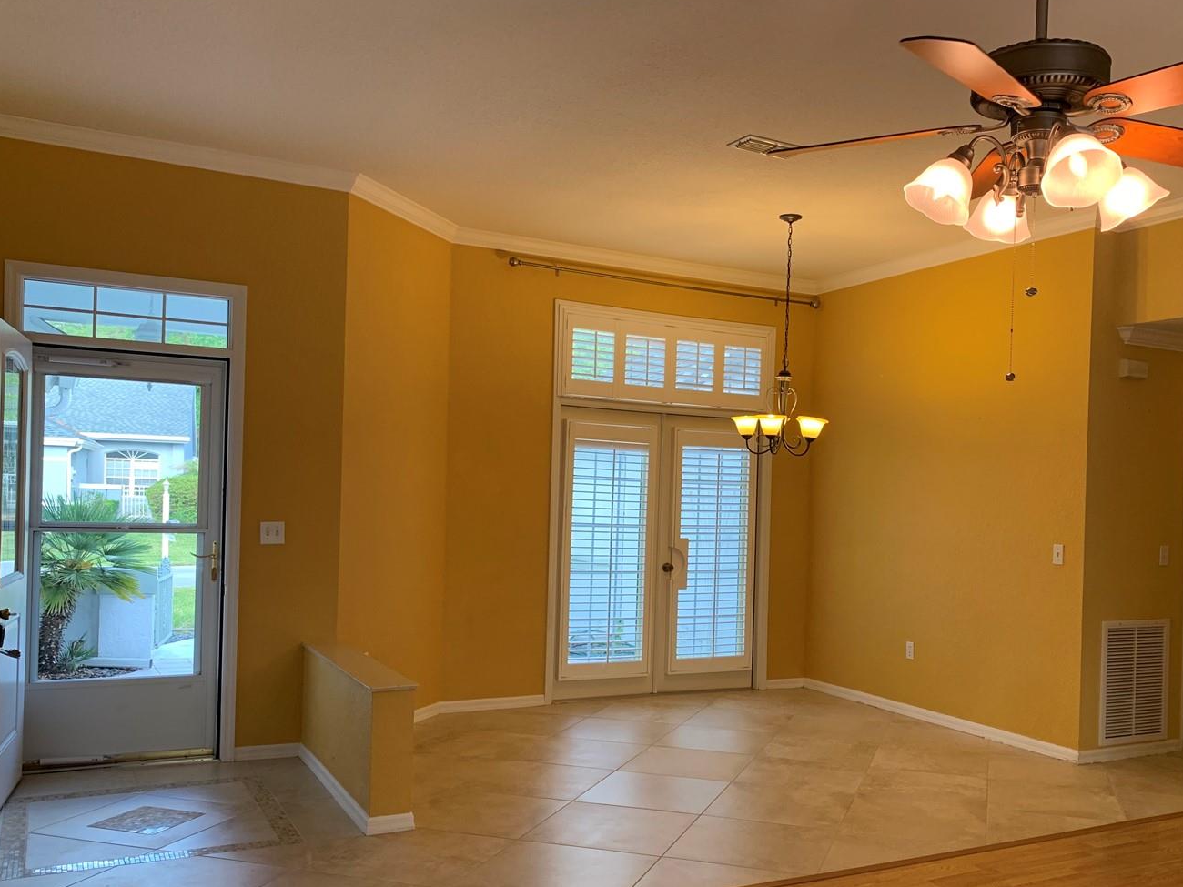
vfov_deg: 44.0
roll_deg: -2.3
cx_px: 679
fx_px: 1094
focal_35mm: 32
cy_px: 519
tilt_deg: -1.2
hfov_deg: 56.6
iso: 100
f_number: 1.8
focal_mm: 4.25
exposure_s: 1/120
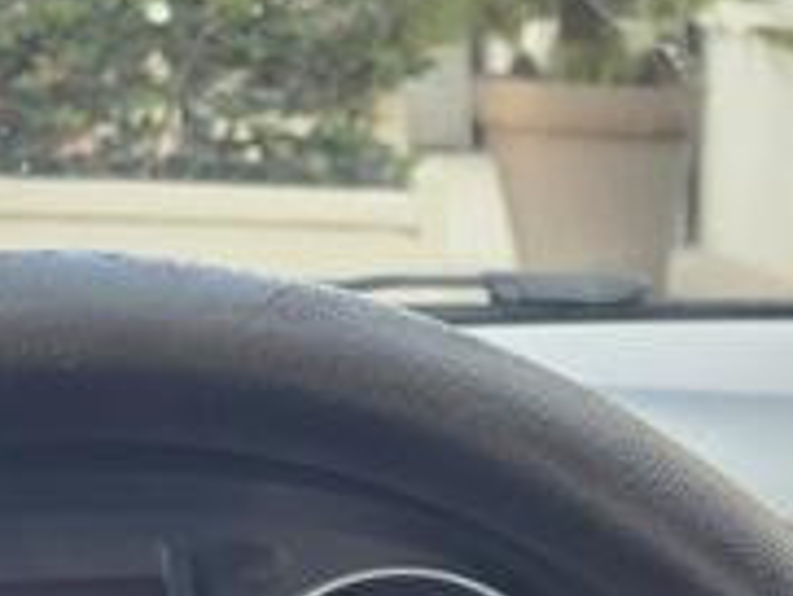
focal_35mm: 83
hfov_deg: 22.2
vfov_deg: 15.9
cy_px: 971
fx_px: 1903
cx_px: 889
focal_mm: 5.54
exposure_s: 1/180
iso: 160
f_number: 1.8
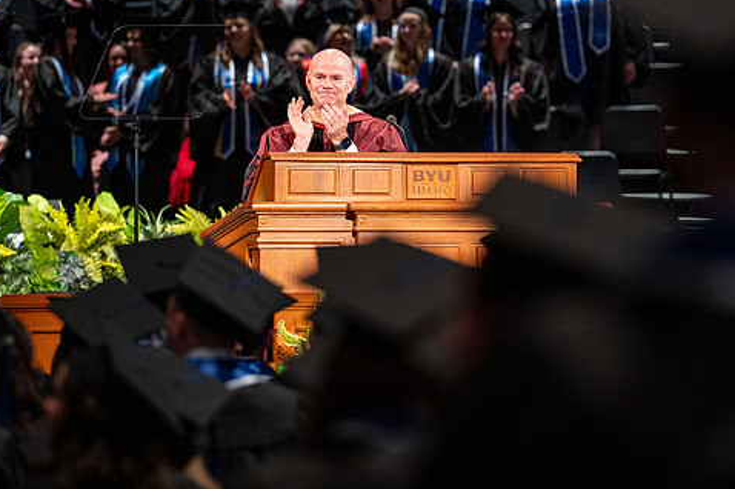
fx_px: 6080
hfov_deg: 6.9
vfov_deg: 4.6
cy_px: 180
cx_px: 350
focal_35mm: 298
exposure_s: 1/250
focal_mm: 200
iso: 2000
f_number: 2.8
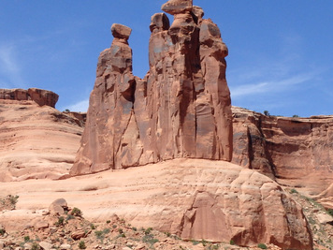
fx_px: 702
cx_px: 151
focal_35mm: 73
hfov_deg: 26.7
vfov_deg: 20.1
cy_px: 146
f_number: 14
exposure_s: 1/125
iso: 160
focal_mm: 9.4
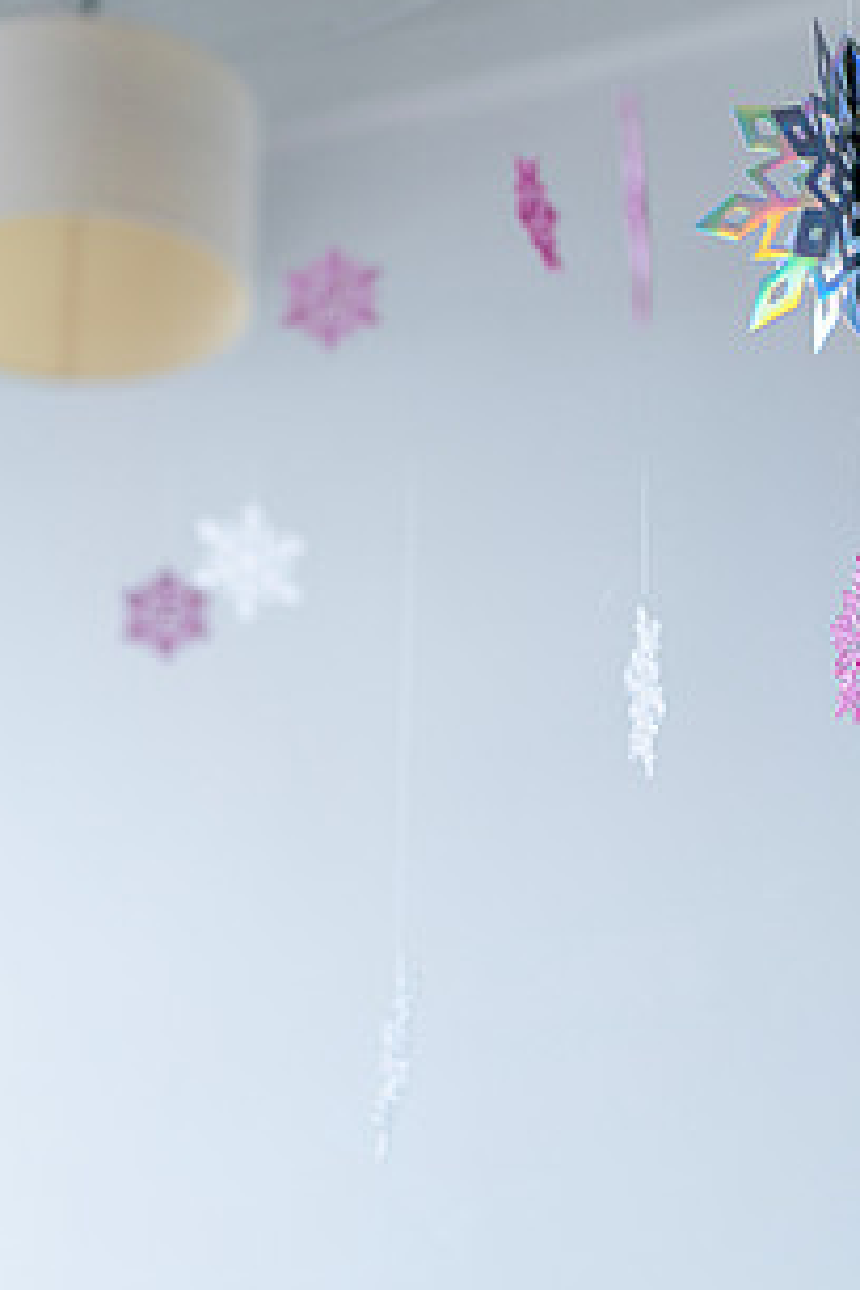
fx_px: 2902
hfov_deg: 16.8
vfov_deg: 25.0
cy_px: 460
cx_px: 485
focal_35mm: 81
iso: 320
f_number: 1.8
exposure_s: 1/400
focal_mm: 55
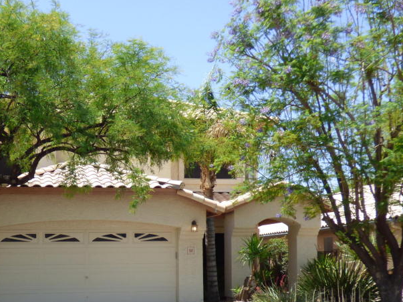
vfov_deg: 25.7
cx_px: 110
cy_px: 243
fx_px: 652
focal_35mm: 56
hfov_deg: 33.8
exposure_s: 1/800
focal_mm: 5.97
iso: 100
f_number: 3.4
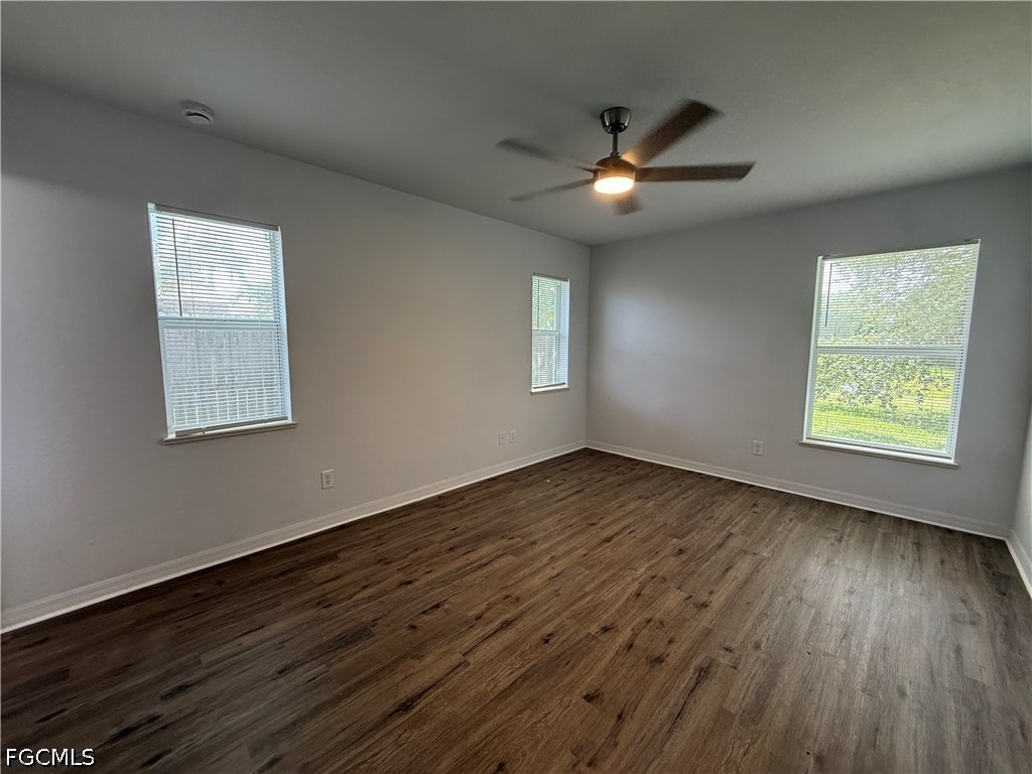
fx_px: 417
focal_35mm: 14
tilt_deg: -7.5
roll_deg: -0.1
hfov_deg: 102.1
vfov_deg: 85.7
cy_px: 387
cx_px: 516
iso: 200
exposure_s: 1/124
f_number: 2.2
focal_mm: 2.22
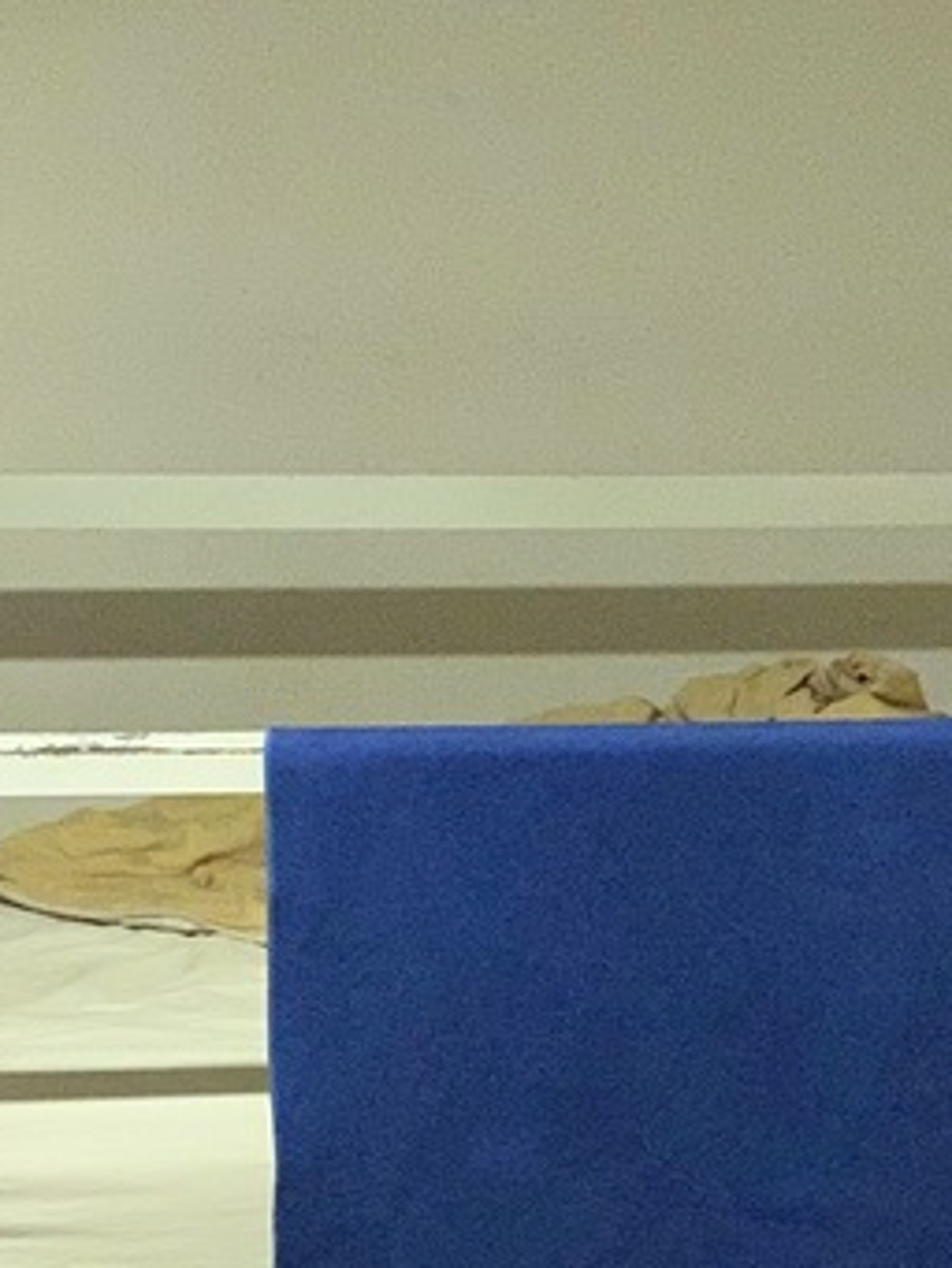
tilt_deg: -19.6
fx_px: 2858
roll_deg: -1.0
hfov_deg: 18.8
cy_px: 1045
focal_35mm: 78
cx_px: 658
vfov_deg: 24.5
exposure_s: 1/30
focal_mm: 4.25
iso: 640
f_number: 1.8
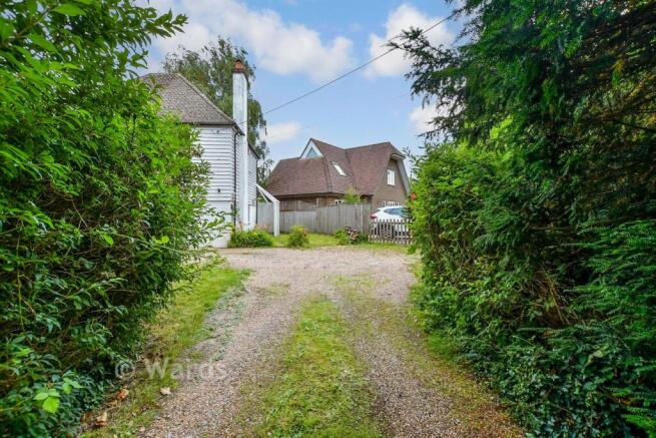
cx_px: 328
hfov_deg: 100.4
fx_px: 273
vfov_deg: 77.4
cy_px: 219
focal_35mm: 15
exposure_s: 1/100
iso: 160
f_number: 6.3
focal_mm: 10
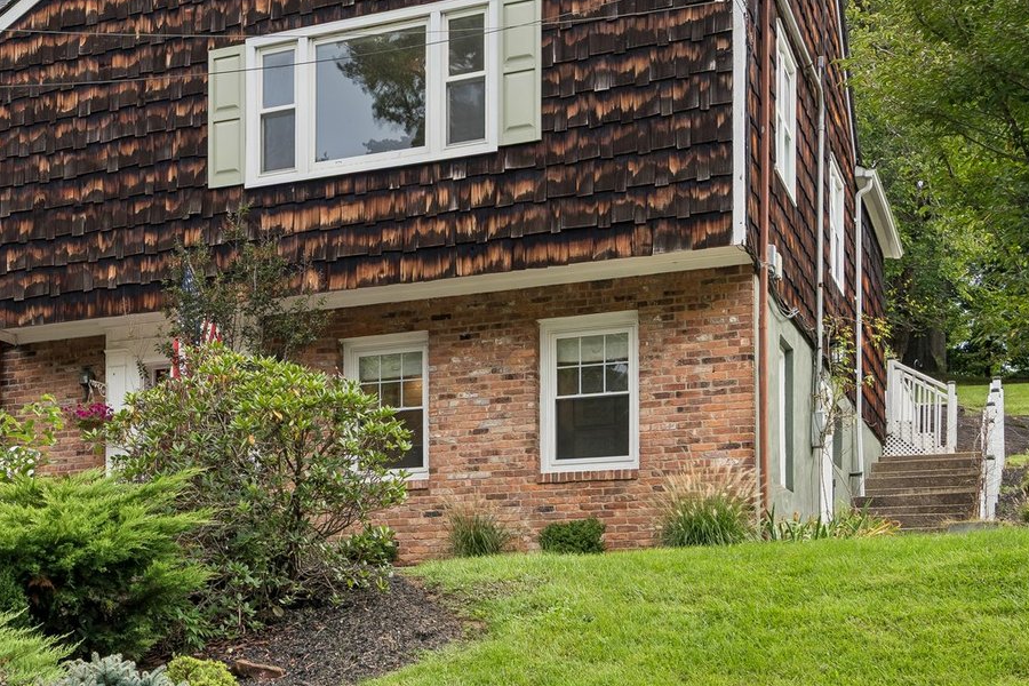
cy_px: 201
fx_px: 1772
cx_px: 149
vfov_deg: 21.8
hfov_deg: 31.2
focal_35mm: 62
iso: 125
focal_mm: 31
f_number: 8
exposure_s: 1/100
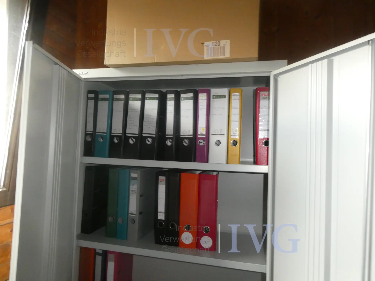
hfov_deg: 71.6
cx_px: 188
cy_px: 140
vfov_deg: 56.8
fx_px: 260
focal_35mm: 24
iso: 800
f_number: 3.3
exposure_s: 1/60
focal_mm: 4.3
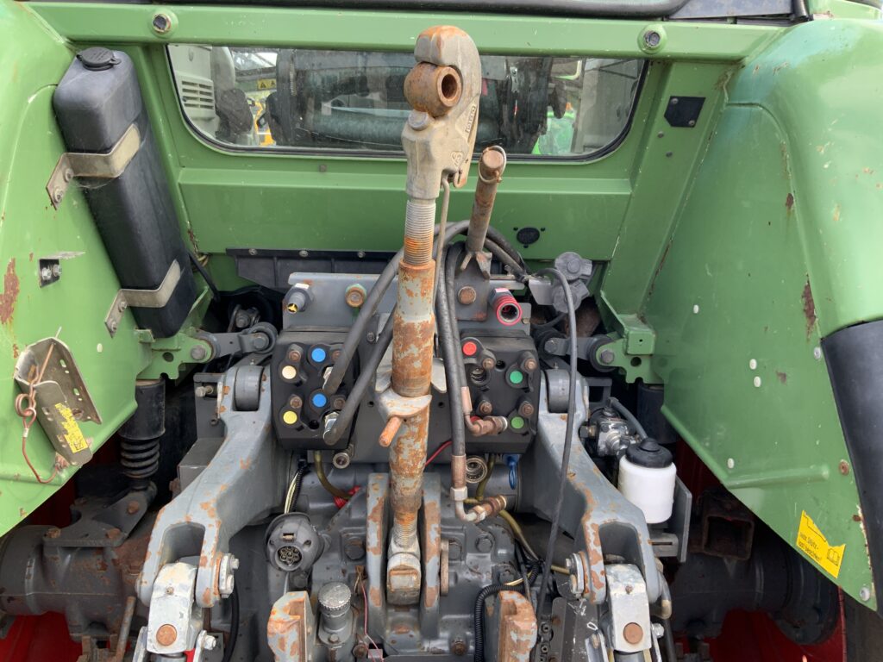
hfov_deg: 61.7
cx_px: 442
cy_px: 331
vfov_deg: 48.2
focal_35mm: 29
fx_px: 740
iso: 16
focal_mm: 3
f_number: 1.8
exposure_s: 1/122
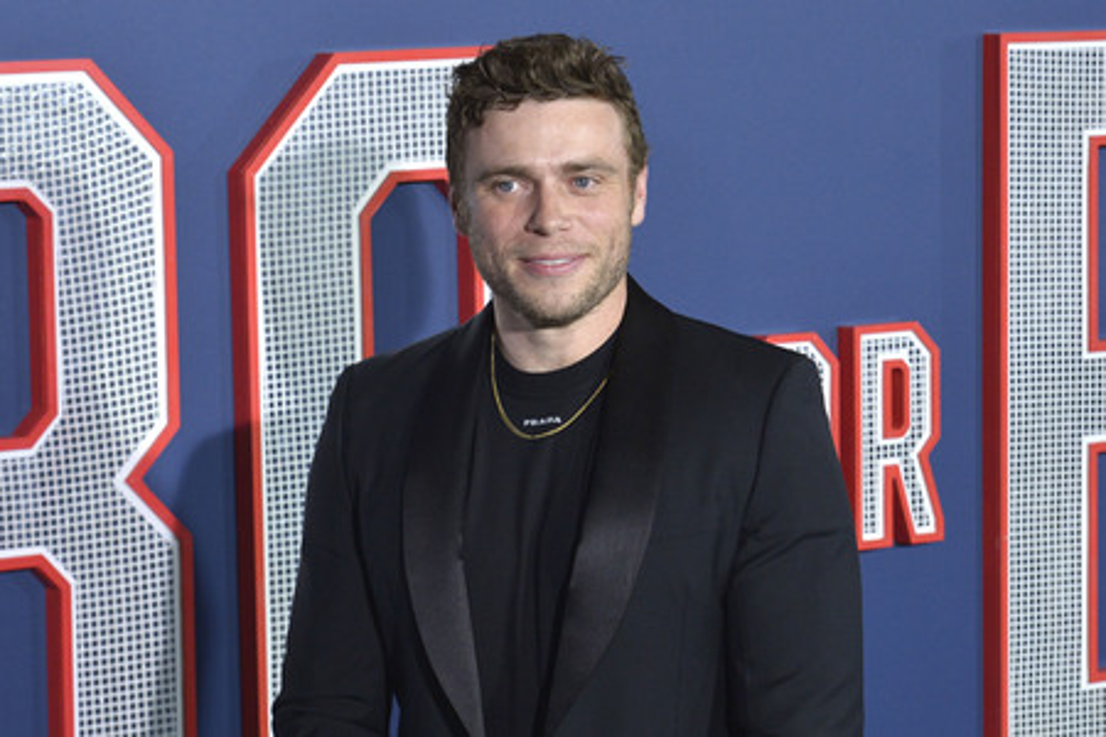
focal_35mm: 102
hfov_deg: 20.0
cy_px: 368
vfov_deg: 13.4
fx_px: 3133
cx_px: 553
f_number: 6.3
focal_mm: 102
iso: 2000
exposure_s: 1/320
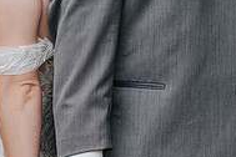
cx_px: 60
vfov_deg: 4.5
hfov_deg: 6.8
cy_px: 236
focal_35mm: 303
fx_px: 1986
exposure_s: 1/640
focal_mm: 85
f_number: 2.8
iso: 200
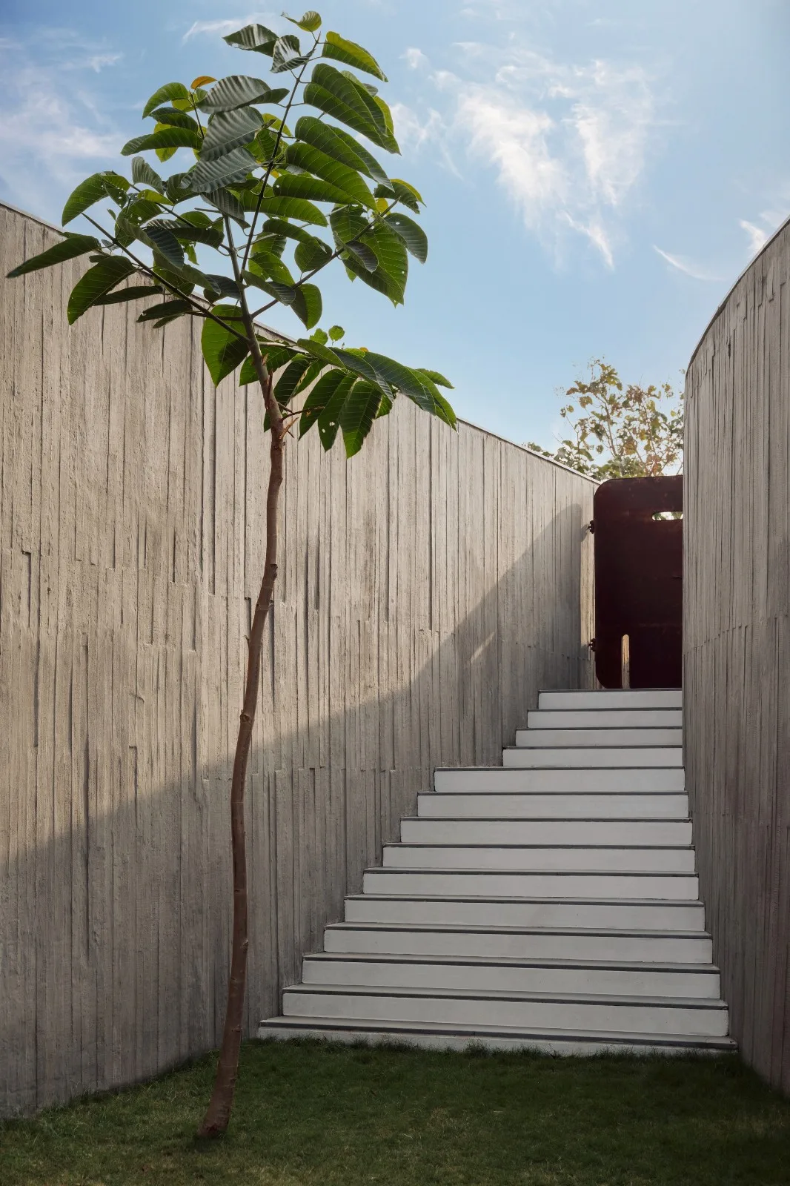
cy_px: 593
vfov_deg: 35.1
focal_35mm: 57
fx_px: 1877
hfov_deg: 23.8
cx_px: 395
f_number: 8
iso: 64
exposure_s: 1/25
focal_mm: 57
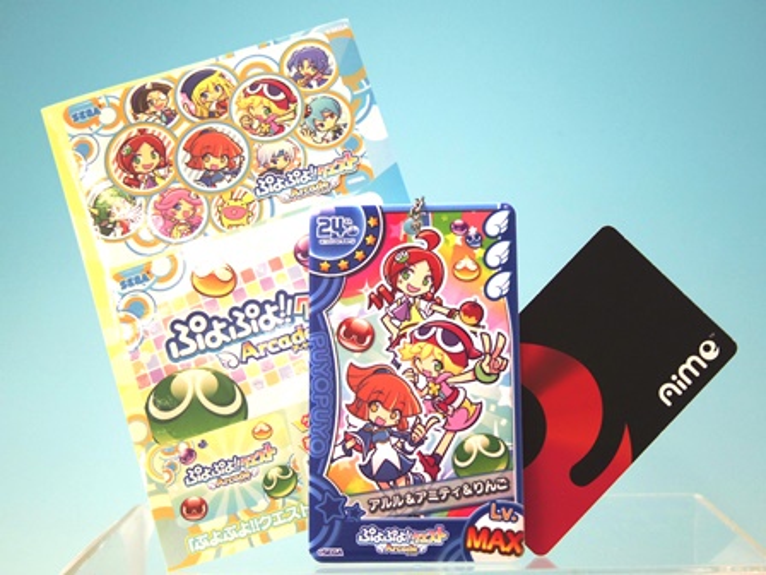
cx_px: 383
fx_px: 1040
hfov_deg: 40.4
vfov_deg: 30.9
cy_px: 288
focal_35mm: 47
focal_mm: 8.5
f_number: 1.9
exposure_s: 1/100
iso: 125
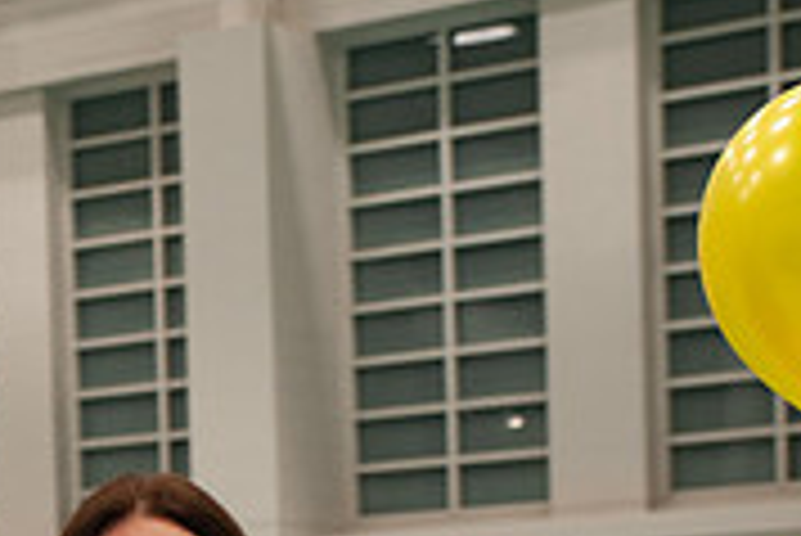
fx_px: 2895
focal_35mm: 130
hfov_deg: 15.0
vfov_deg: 10.2
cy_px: 829
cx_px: -270
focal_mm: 40
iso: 500
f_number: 5
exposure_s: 1/60
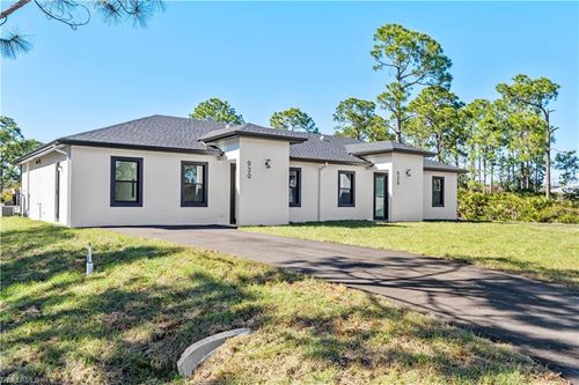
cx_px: 290
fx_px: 458
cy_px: 192
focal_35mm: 28
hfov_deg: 64.6
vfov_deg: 45.6
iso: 100
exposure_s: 1/125
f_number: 9
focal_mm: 28.5
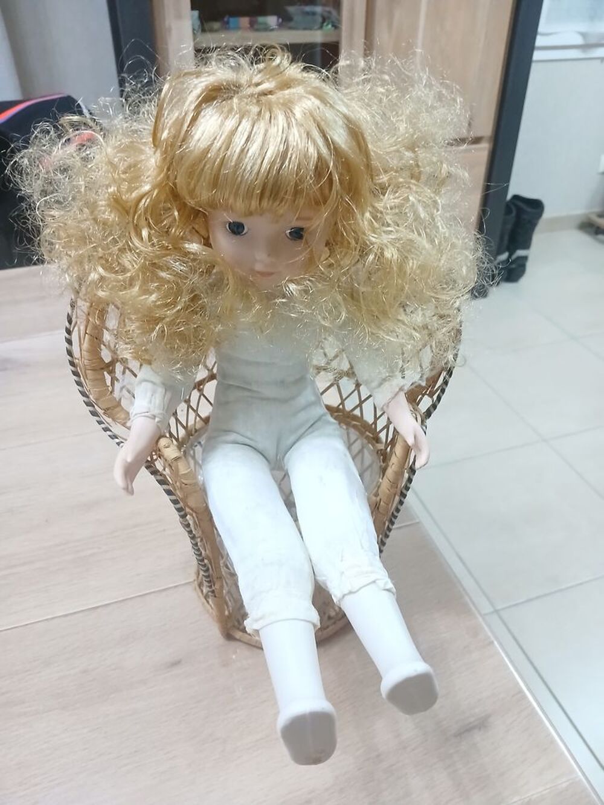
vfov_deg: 67.3
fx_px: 605
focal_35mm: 26
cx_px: 302
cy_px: 402
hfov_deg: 53.1
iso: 640
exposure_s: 1/20
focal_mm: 3.98
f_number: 1.8
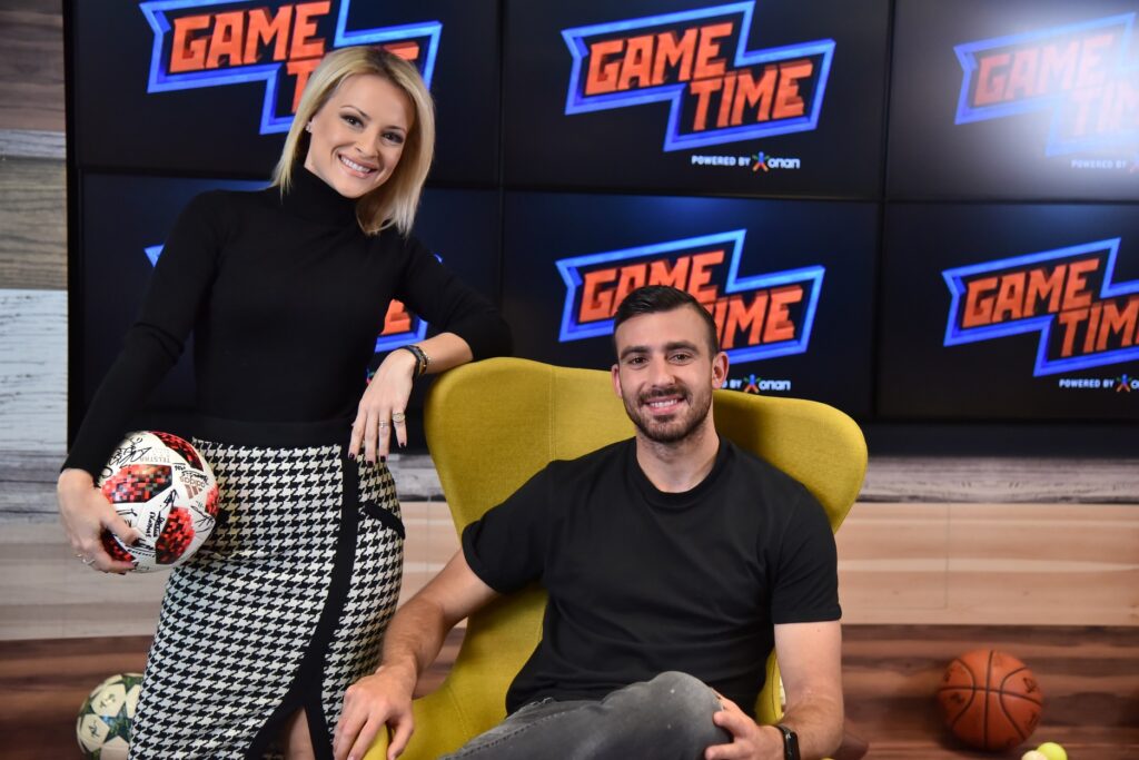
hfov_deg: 36.2
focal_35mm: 55
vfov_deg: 24.6
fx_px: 1740
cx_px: 570
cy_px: 380
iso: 2000
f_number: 4
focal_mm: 55
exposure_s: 1/500
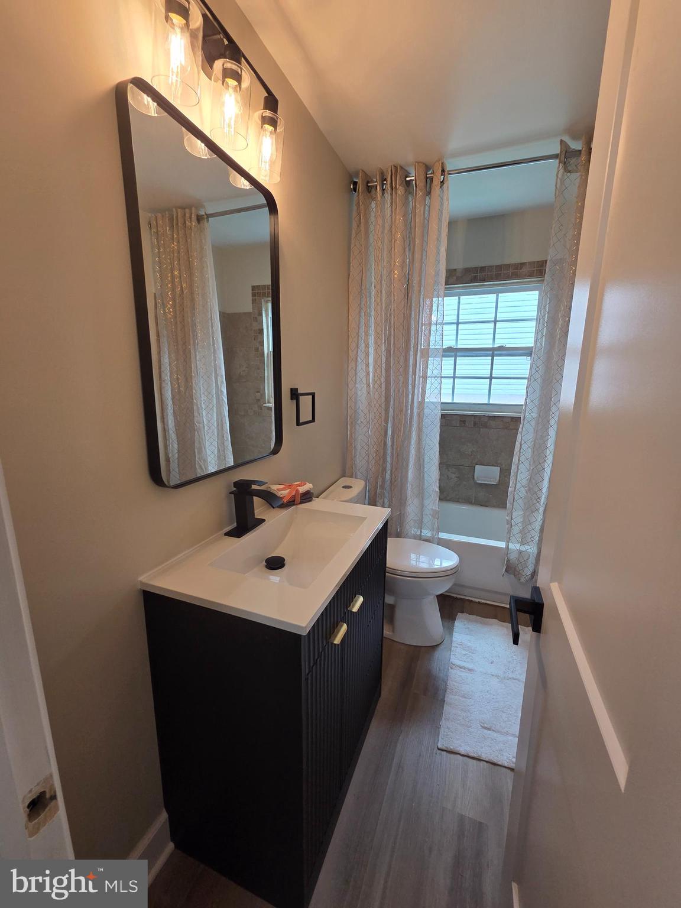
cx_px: 340
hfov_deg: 89.9
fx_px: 341
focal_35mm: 13
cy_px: 454
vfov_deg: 106.2
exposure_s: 1/120
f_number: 2.2
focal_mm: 2.2
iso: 80
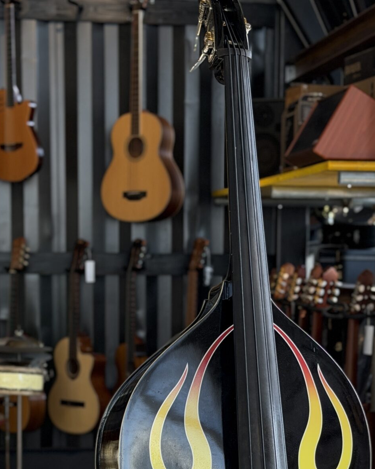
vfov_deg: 18.5
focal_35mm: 102
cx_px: 238
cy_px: 421
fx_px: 1415
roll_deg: -1.3
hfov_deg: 15.1
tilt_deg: -7.5
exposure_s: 1/227
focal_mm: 6.76
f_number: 1.78
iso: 200
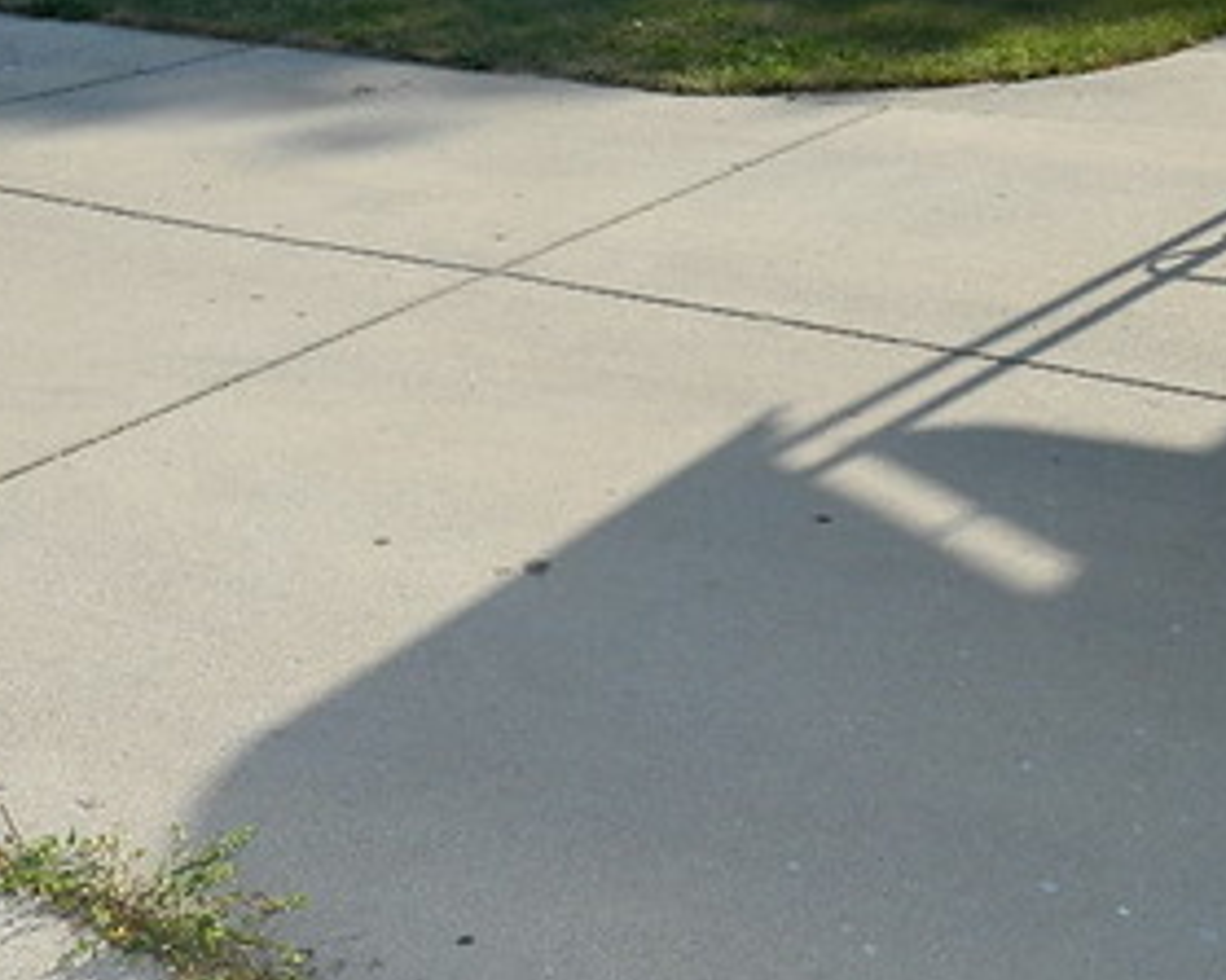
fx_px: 2031
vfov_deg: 27.0
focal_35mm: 56
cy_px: 330
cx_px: 426
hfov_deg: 33.3
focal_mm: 4.5
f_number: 3.1
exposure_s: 1/500
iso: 80
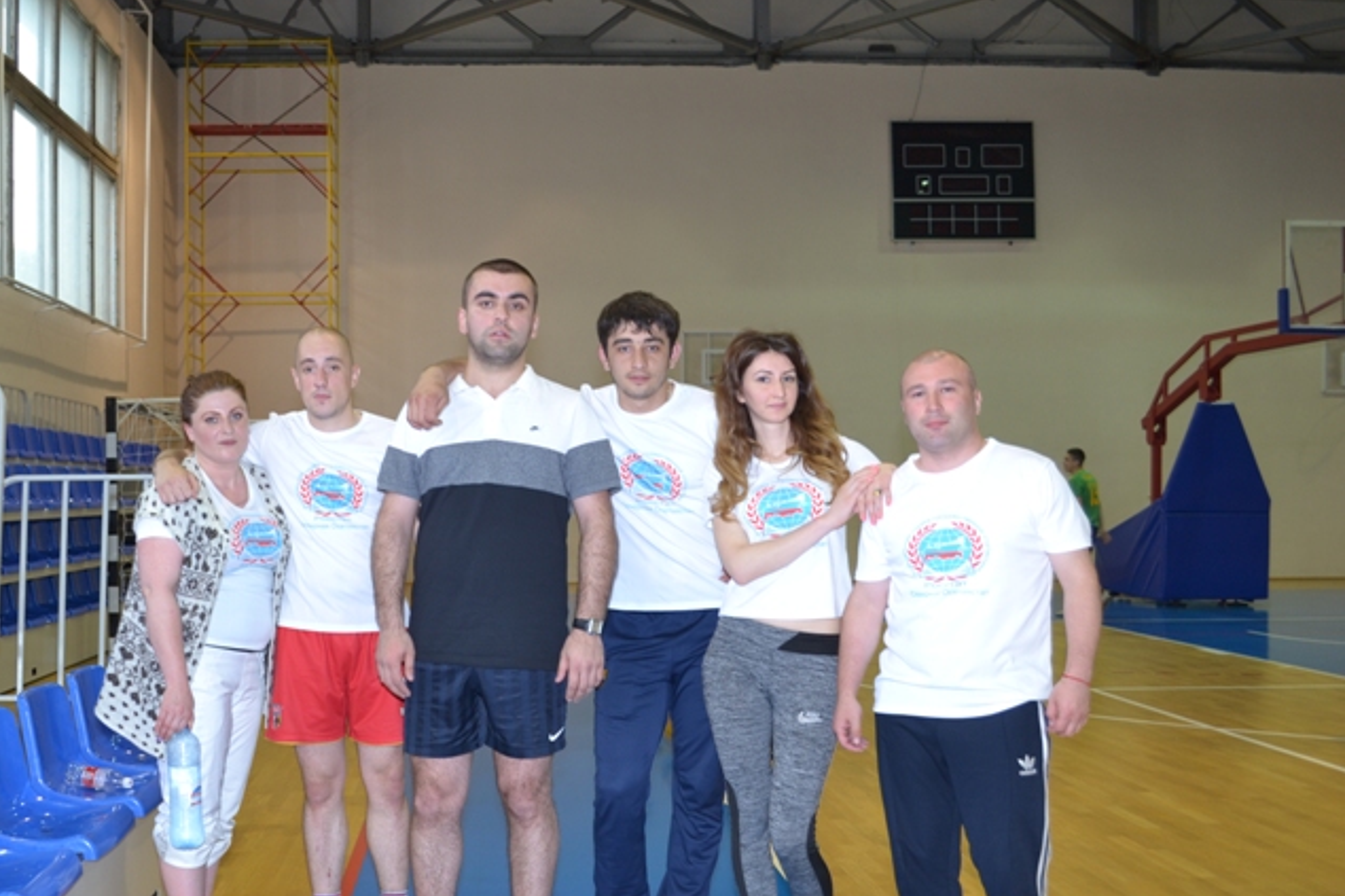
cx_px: 522
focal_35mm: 37
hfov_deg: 51.5
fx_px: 1382
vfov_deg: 35.9
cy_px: 515
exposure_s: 1/30
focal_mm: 20
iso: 250
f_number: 4
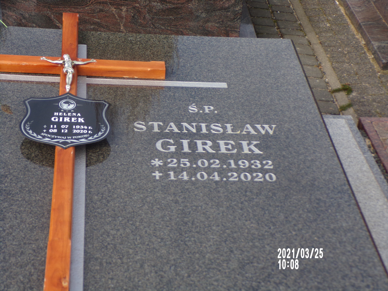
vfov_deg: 19.9
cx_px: 194
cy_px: 146
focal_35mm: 74
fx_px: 829
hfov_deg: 26.3
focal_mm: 13.3
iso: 80
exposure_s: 1/420
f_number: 3.9
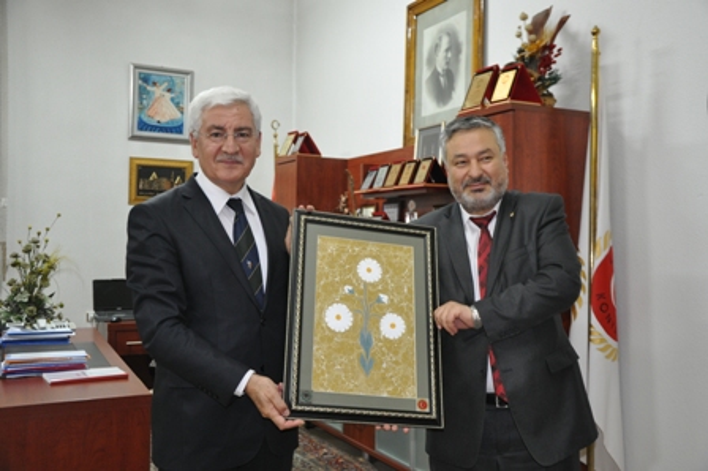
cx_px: 354
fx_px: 737
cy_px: 236
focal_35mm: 38
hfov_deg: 51.3
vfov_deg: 35.4
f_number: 4
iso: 800
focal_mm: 25
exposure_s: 1/13
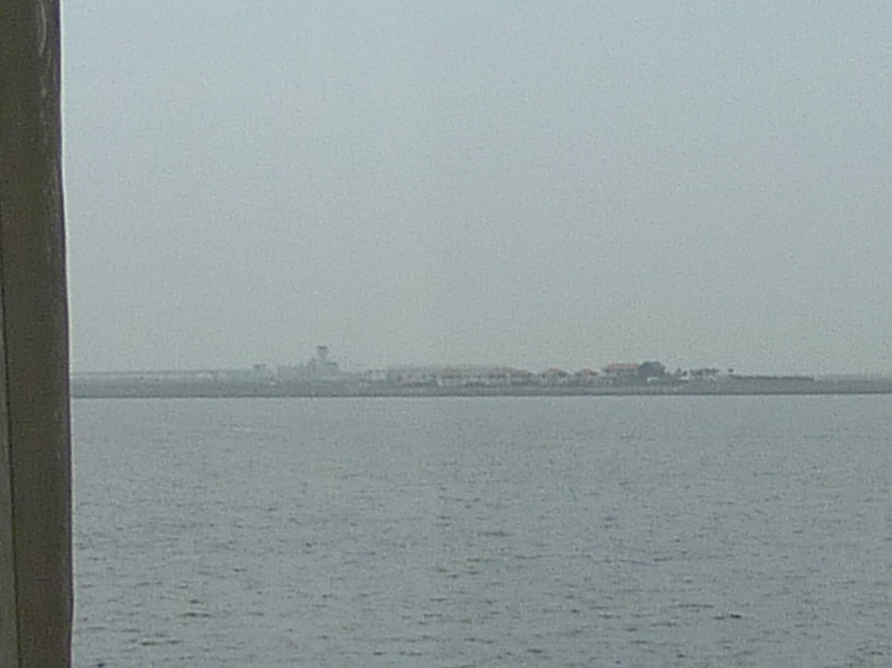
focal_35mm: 136
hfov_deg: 14.1
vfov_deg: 10.9
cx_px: 1052
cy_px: 521
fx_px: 3504
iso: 80
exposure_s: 1/200
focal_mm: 4.4
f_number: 4
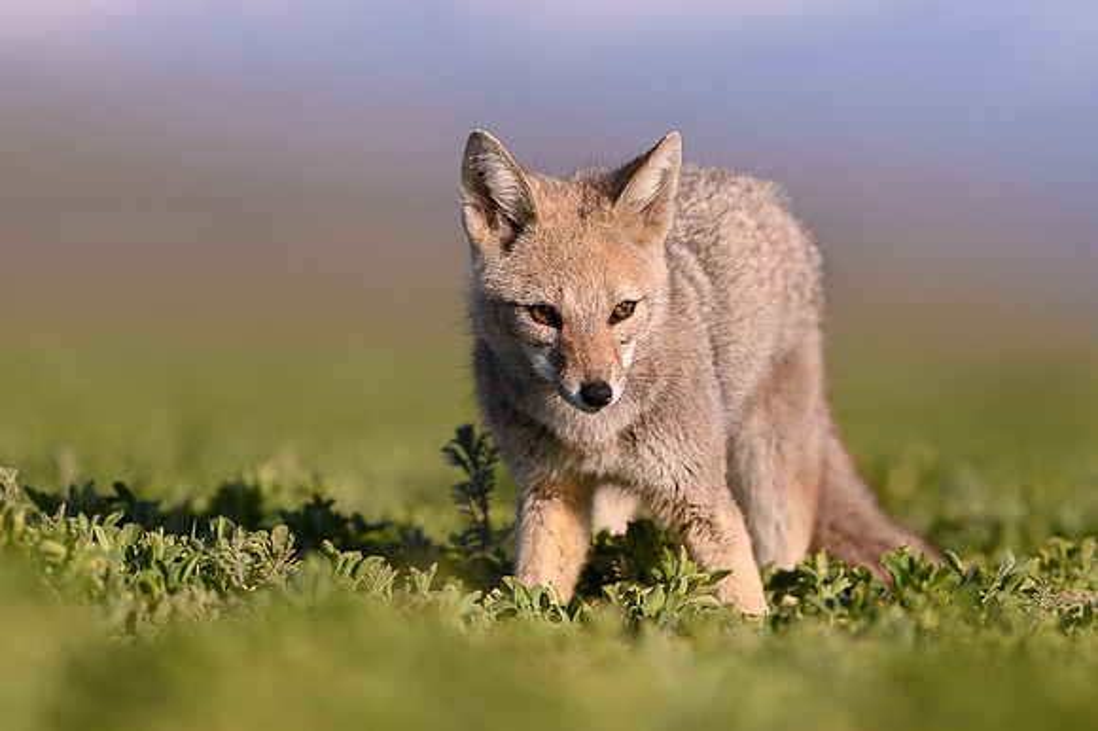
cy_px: 330
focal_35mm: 616
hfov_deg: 3.3
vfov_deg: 2.2
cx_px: 677
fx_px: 18791
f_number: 4
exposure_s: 1/4000
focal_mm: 500
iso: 250
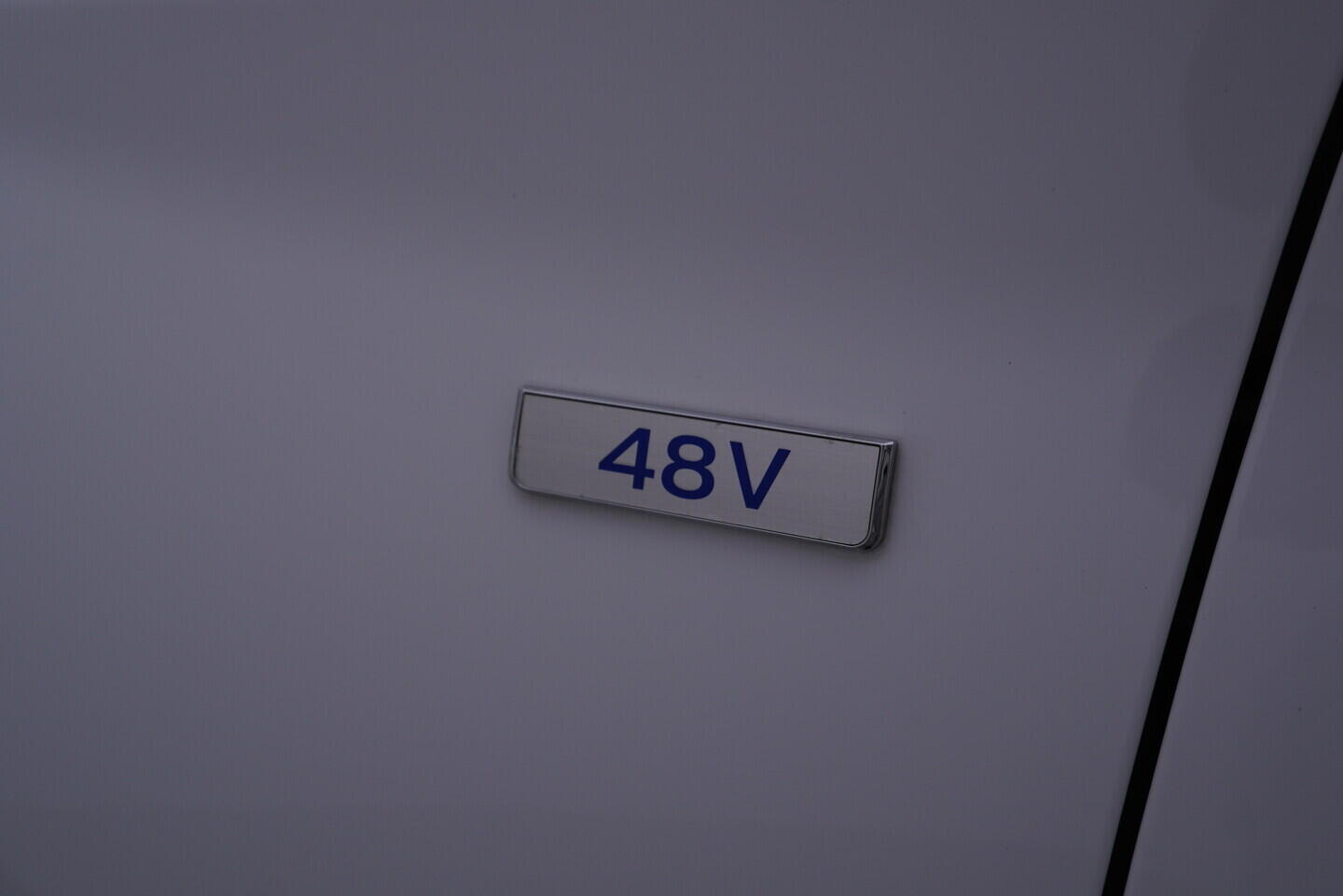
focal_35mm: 36
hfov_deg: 53.1
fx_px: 1343
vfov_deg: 36.9
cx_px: 672
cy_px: 448
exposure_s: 1/200
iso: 125
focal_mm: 24
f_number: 6.3
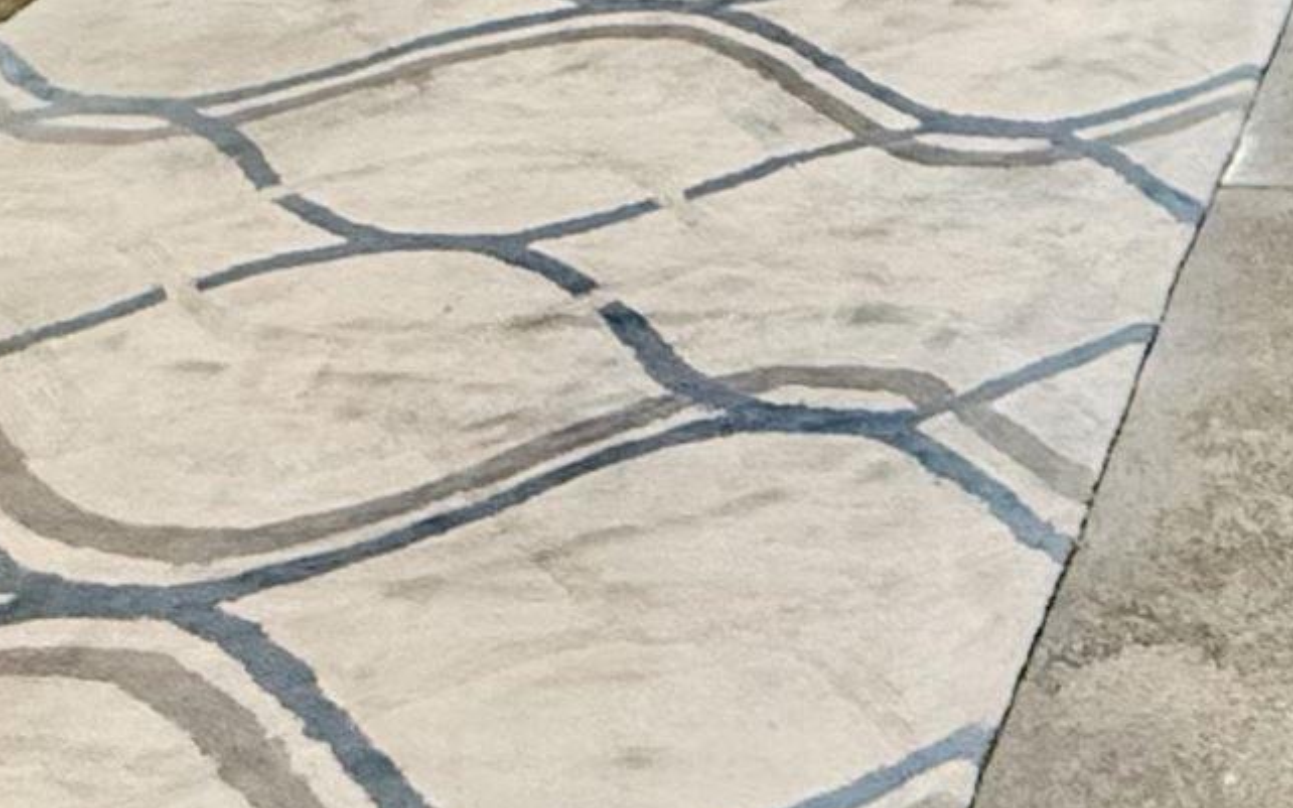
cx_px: 1690
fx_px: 2501
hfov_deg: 25.0
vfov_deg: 14.2
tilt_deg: -5.5
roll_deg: -0.3
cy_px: -973
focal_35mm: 71
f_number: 2.2
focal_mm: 2.22
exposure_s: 1/60
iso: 500
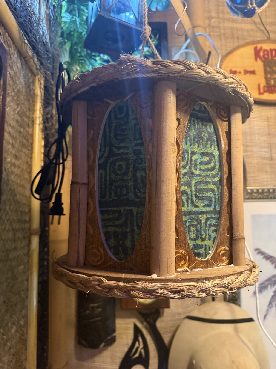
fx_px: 255
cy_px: 184
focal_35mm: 24
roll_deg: -2.1
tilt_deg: +5.9
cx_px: 138
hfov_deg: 56.8
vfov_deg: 71.6
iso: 800
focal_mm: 6.76
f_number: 1.78
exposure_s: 1/40
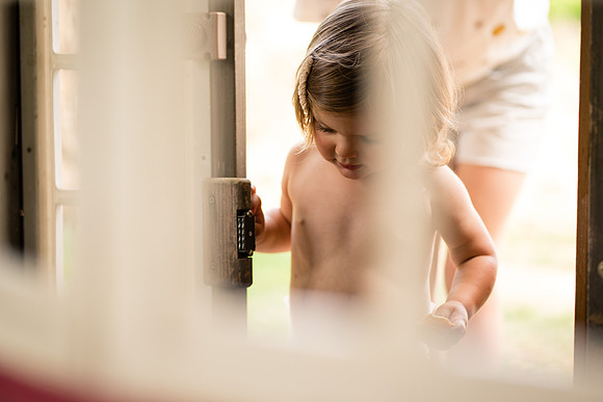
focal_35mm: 85
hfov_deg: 23.9
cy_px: 201
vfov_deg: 16.1
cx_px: 302
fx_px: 1424
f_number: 2.5
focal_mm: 85
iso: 320
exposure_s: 1/400
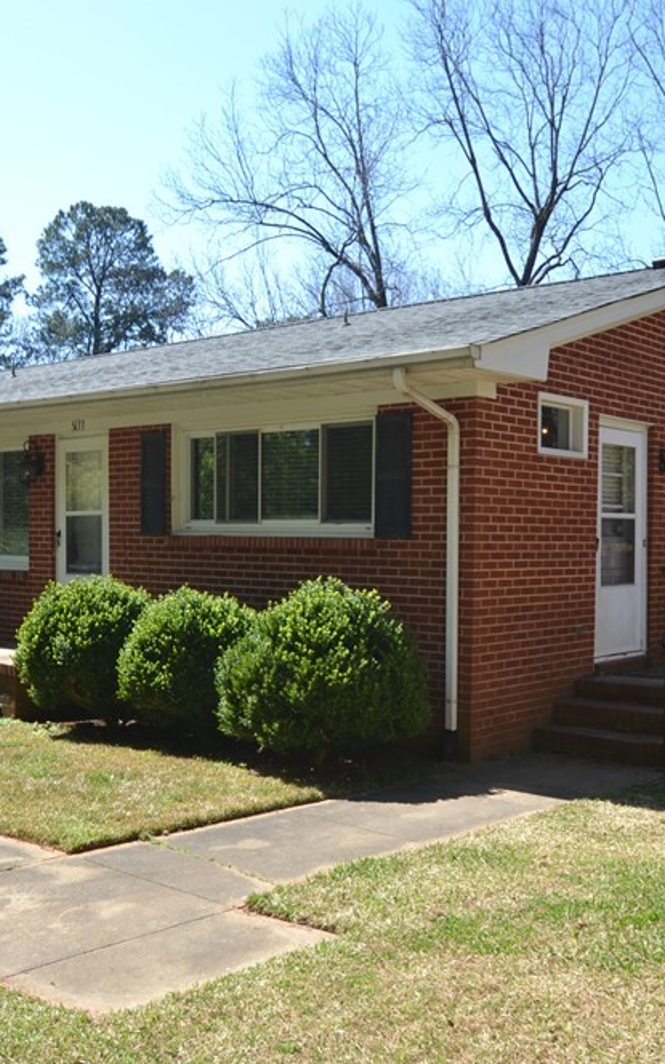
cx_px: 457
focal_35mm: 35
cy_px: 548
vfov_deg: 55.3
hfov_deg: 35.8
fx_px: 1015
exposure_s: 1/200
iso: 100
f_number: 7.1
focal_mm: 14
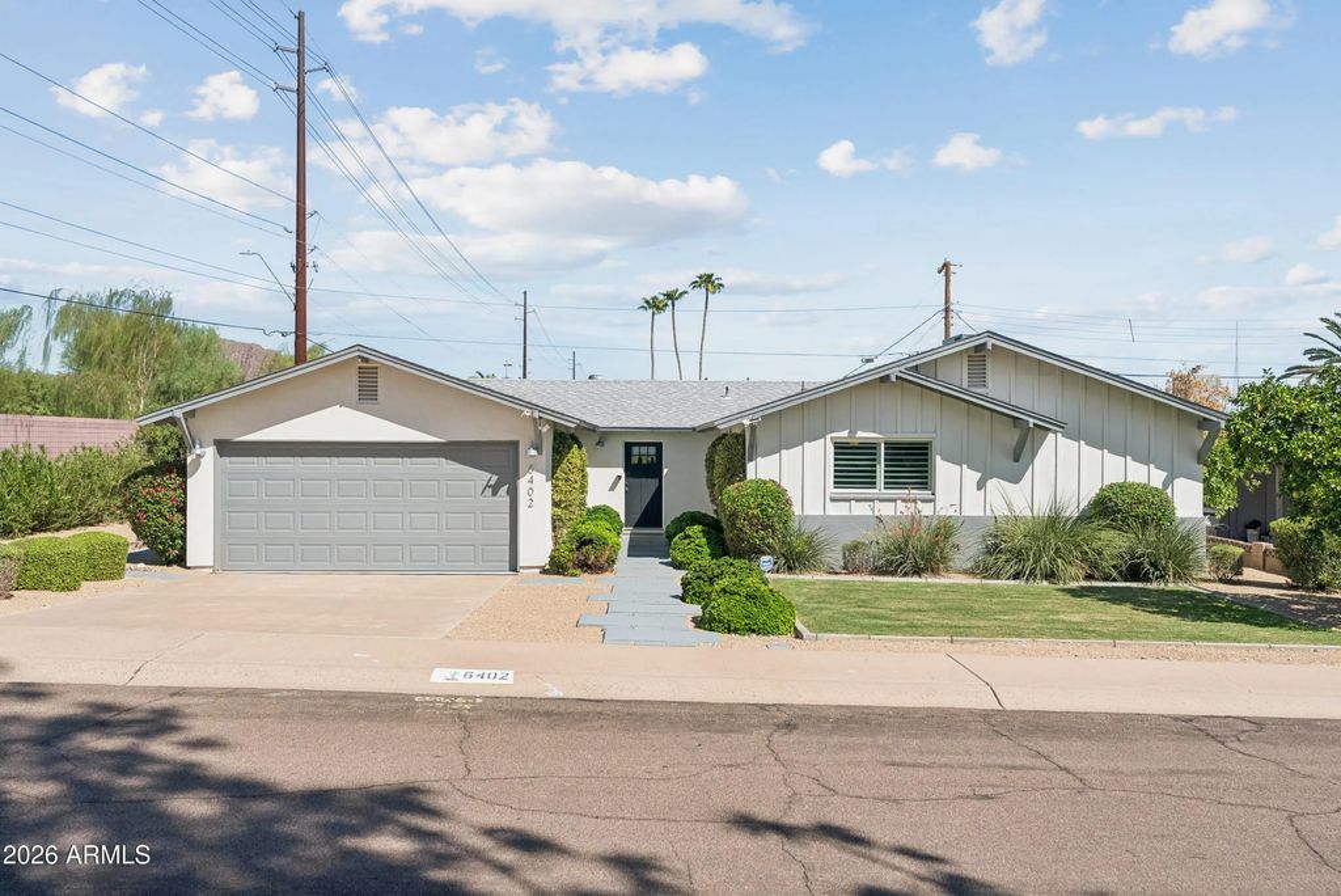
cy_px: 448
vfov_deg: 45.0
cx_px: 670
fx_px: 1081
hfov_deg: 63.6
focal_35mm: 29
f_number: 7.1
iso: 320
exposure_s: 1/1000
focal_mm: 29
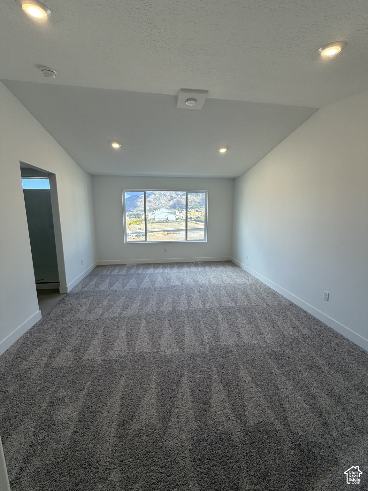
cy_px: 246
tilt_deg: -8.9
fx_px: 198
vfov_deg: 102.1
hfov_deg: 85.7
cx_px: 184
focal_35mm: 14
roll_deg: -0.4
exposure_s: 1/120
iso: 64
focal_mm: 2.22
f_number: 2.2
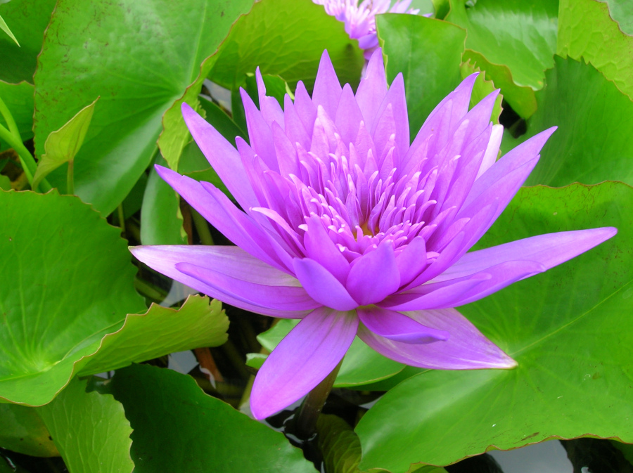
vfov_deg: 41.7
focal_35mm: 34
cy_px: 236
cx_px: 316
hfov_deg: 54.0
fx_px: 621
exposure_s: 1/34.8
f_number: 4.9
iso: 50
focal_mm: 5.7
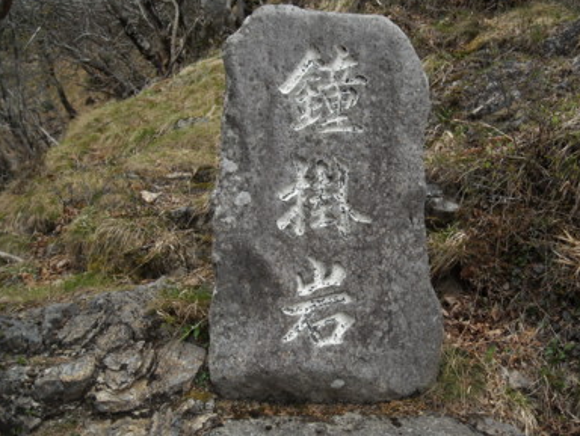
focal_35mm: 41
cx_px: 325
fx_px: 688
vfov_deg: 35.2
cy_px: 220
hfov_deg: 45.6
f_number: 2.8
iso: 64
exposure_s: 1/148
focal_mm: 5.7
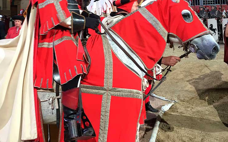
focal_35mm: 50
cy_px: 13
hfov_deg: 40.2
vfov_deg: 25.0
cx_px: 96
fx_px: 311
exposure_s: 1/17
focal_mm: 4.15
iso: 32
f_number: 2.2
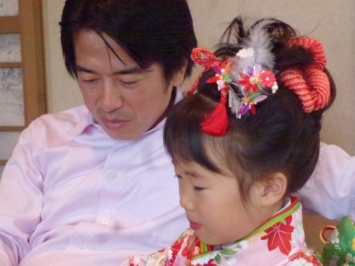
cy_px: 133
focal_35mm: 89
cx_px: 178
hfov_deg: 22.0
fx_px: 913
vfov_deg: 16.6
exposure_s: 1/40
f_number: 4.9
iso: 1600
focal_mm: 16
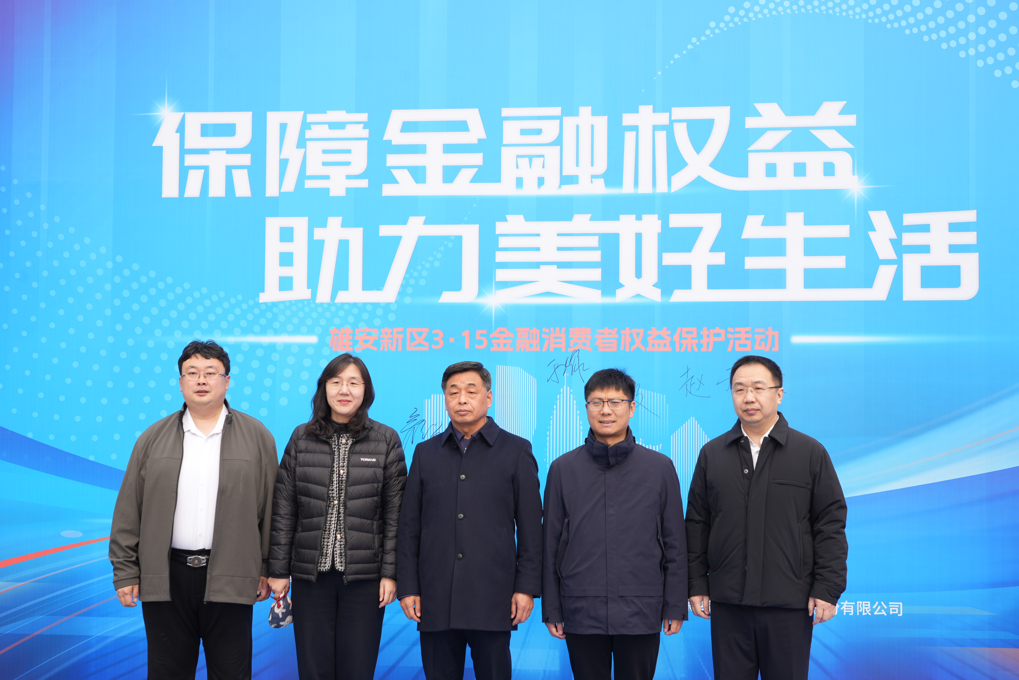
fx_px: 1302
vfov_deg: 29.2
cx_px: 510
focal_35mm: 46
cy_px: 340
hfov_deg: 42.7
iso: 100
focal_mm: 46
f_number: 7.1
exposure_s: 1/125
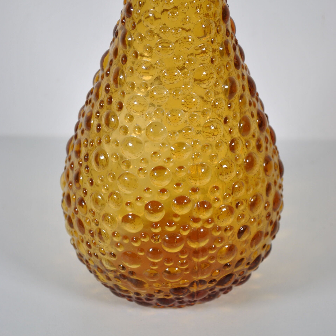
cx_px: 167
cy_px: 162
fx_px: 1160
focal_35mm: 106
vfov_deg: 16.5
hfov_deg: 16.5
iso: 200
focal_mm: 55
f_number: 5.6
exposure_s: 1/125
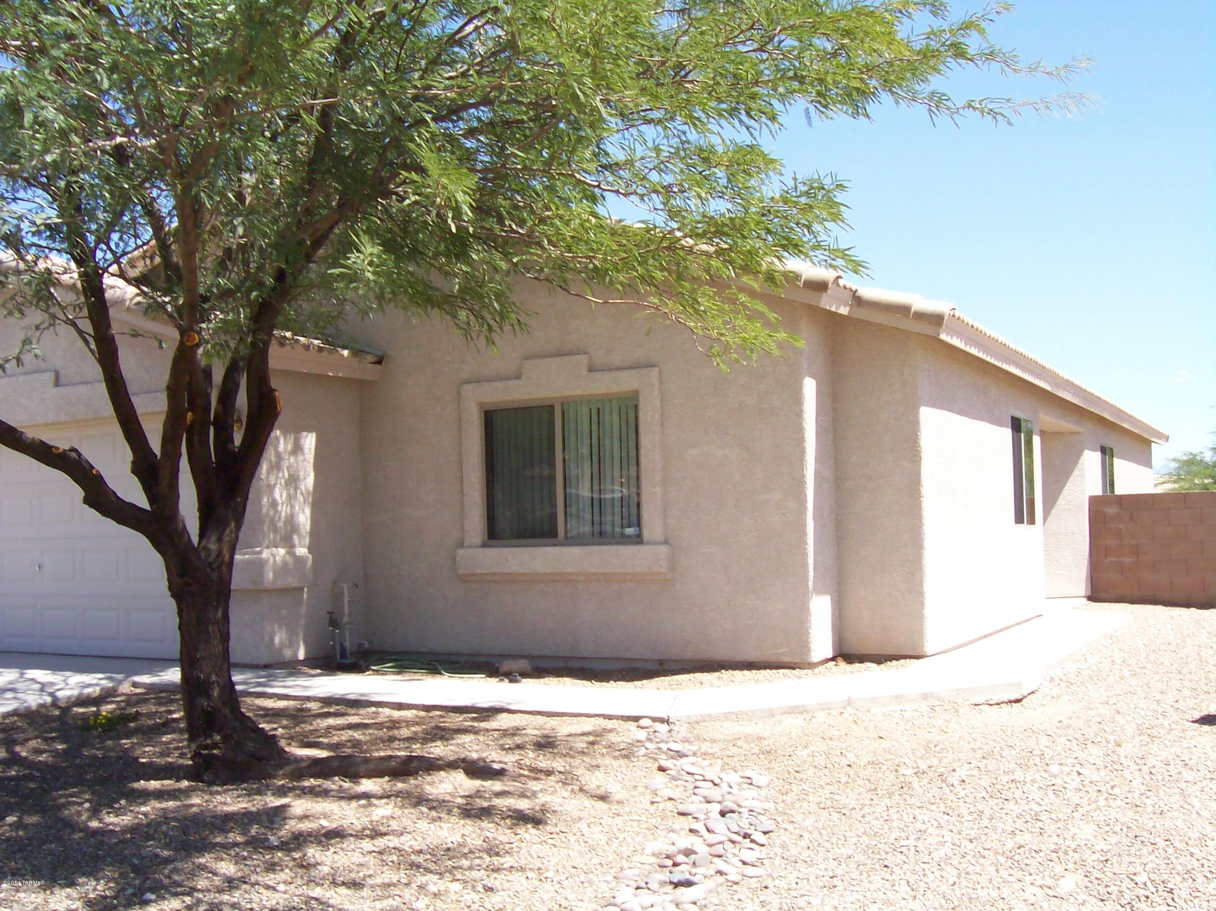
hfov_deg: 51.4
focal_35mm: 36
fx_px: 1264
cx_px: 608
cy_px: 456
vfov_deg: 39.6
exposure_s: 1/196
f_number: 4.8
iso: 80
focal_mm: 6
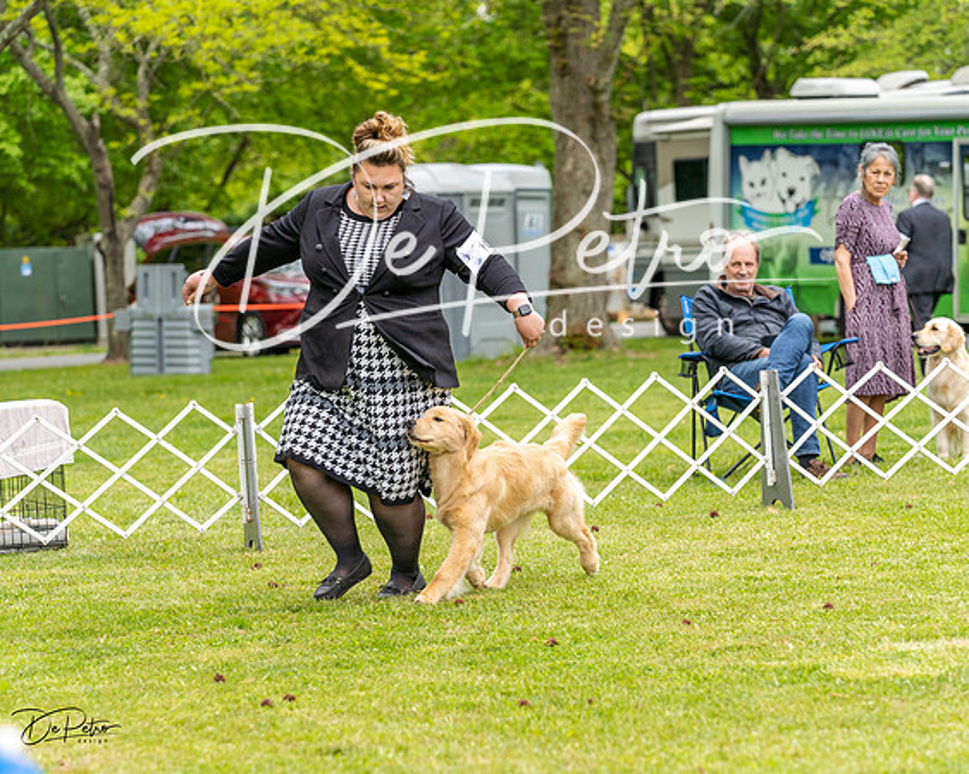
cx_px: 484
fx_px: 4036
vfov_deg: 11.0
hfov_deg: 13.7
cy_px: 387
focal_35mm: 141
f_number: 4.5
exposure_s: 1/640
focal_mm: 125
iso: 400
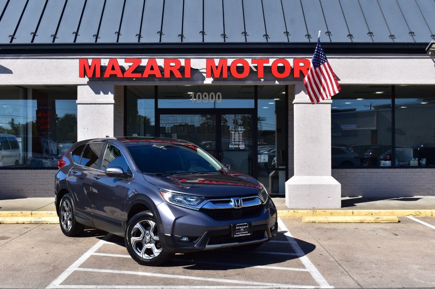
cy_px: 144
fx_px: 562
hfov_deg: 42.3
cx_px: 218
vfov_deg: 28.9
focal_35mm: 46
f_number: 11
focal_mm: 31
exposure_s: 1/500
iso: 360
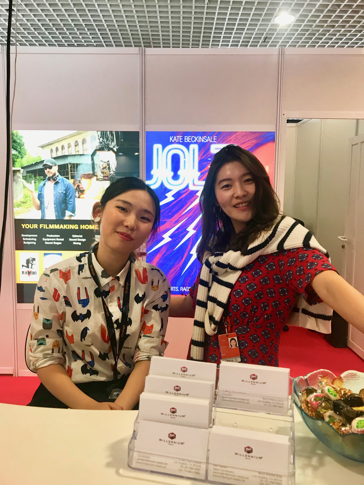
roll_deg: -0.6
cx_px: 182
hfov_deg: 49.7
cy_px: 242
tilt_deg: -8.3
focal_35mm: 28
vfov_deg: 63.4
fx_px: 393
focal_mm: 3.99
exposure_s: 1/25
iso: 32
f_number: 1.8
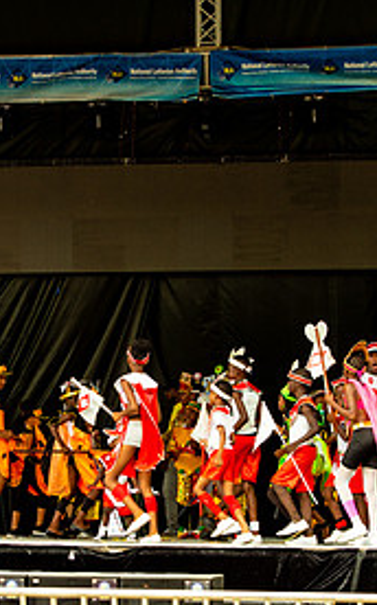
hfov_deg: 8.7
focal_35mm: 150
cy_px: 406
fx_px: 2471
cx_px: 105
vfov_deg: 13.9
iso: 160
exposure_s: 1/200
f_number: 5.6
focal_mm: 70
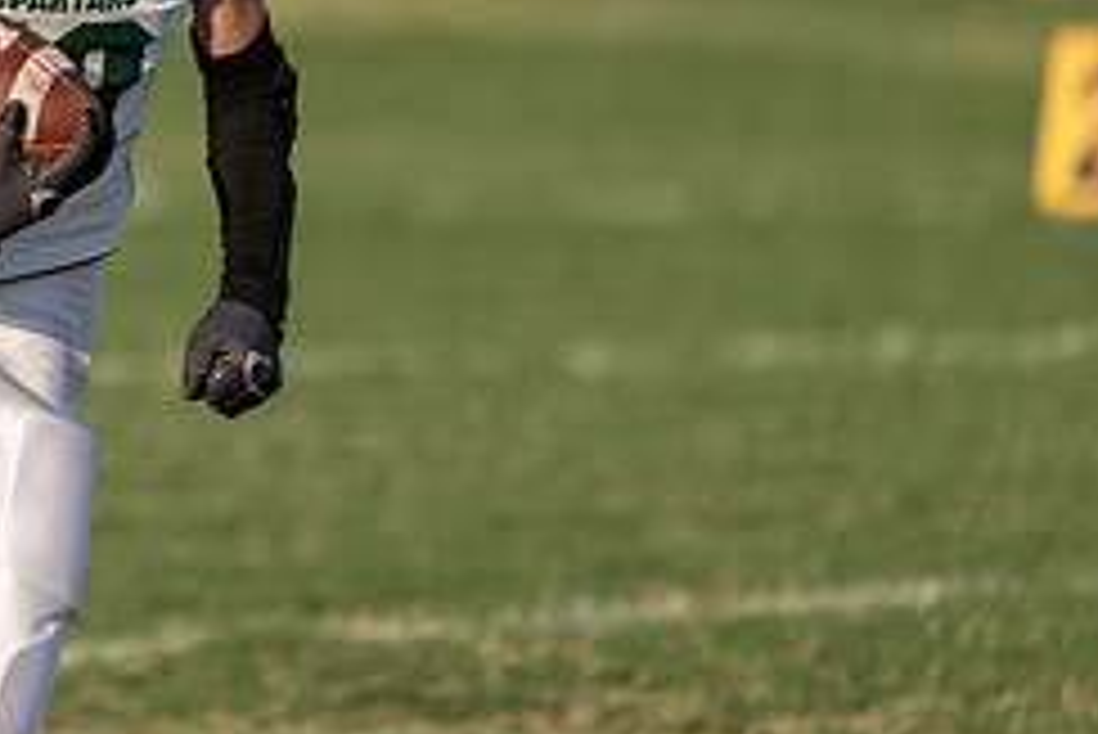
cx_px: 27
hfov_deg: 2.2
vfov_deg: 1.5
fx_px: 28533
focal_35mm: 935
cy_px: 214
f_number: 5.6
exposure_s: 1/1600
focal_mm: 394
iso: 400
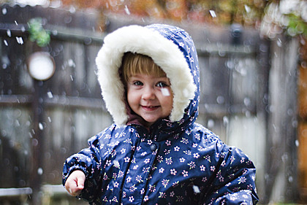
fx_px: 640
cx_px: 154
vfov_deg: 18.2
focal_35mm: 75
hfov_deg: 27.0
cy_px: 102
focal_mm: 50
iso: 400
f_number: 1.8
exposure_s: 1/250
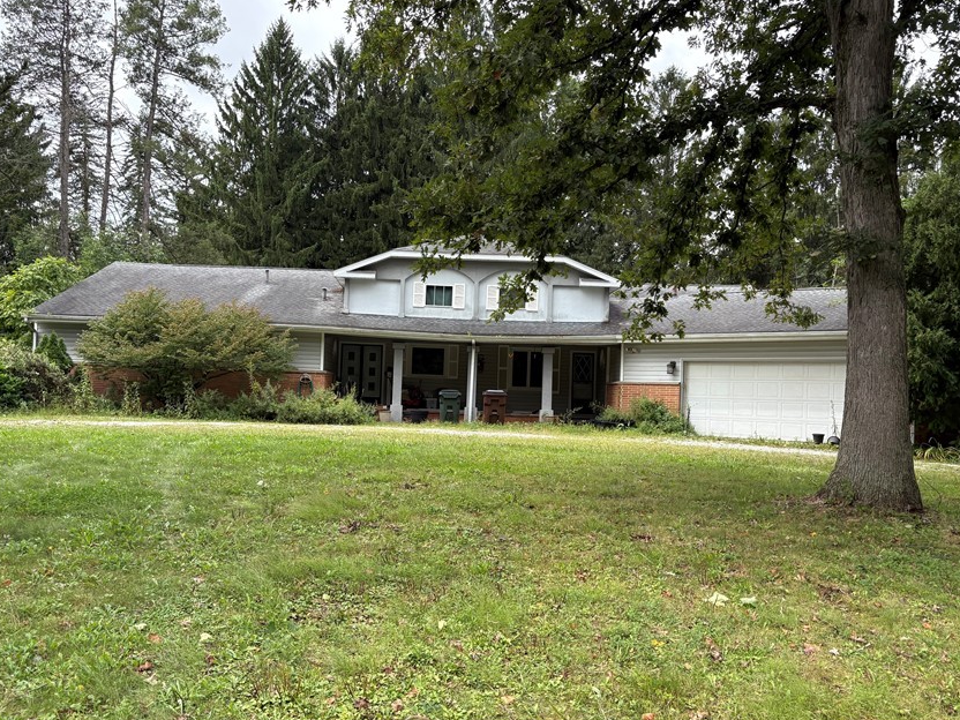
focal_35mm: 32
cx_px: 453
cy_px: 381
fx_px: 887
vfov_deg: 44.1
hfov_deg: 56.8
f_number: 1.6
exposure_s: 1/920
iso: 64
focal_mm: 5.96
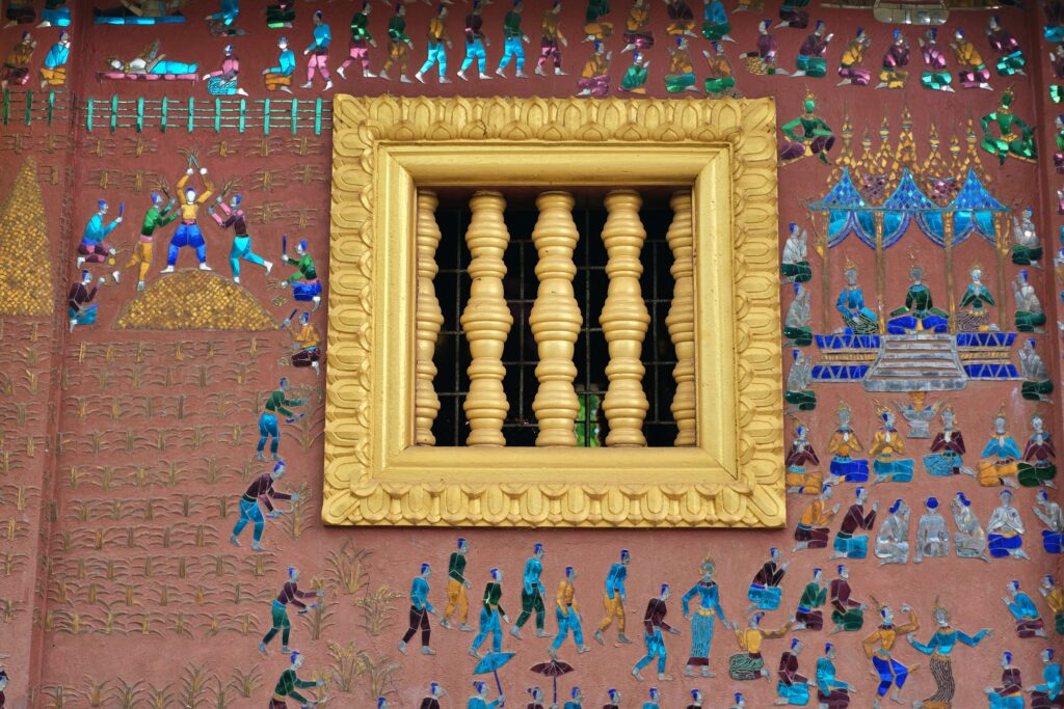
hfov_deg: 37.5
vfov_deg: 25.5
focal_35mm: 53
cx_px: 532
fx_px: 1567
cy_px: 354
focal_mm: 35
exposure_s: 1/350
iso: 160
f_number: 3.2
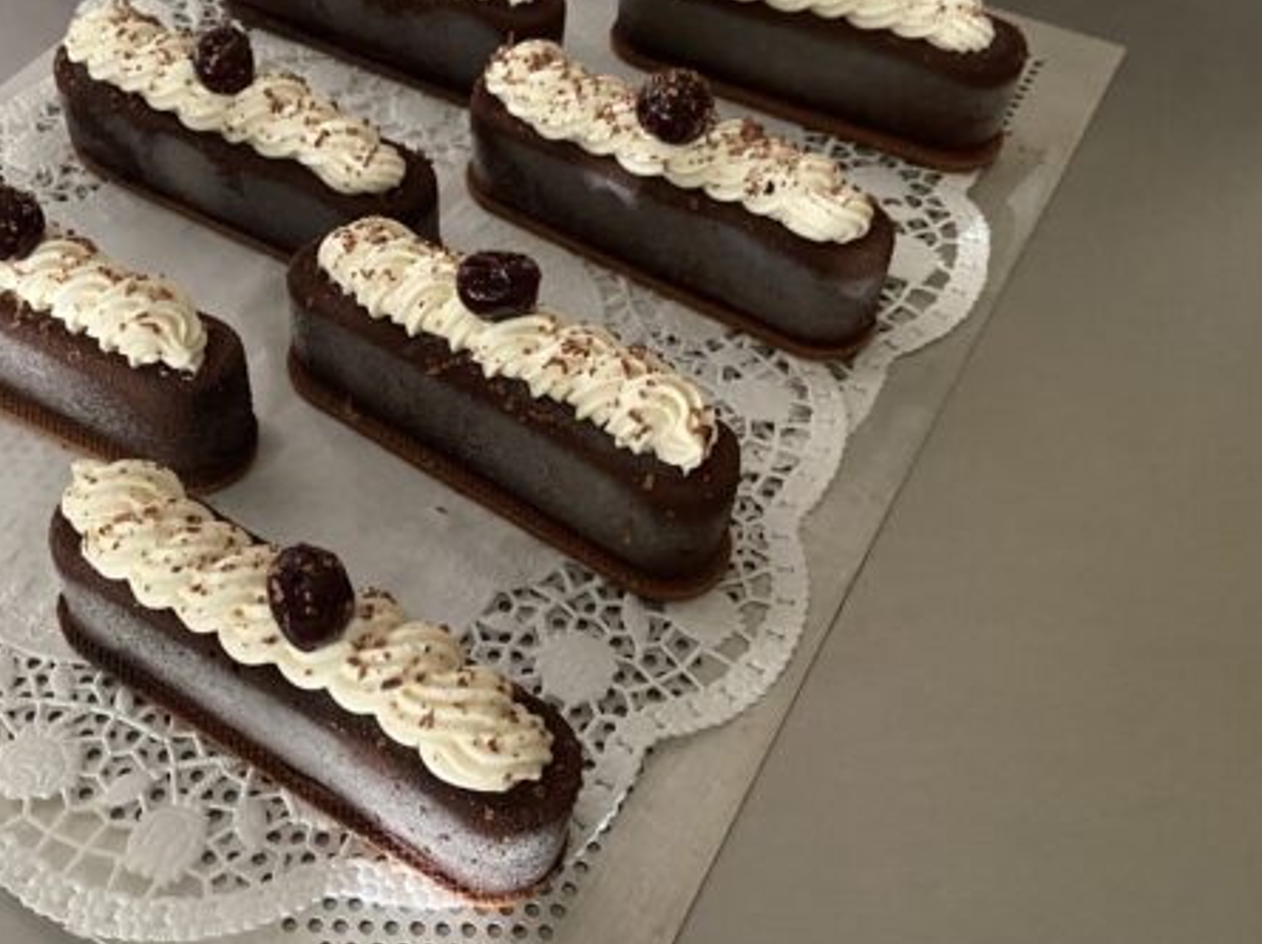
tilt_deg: -49.4
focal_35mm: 39
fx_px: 1421
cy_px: 374
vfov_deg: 36.6
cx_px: 441
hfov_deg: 47.3
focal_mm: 4.25
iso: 500
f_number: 1.8
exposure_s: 1/41
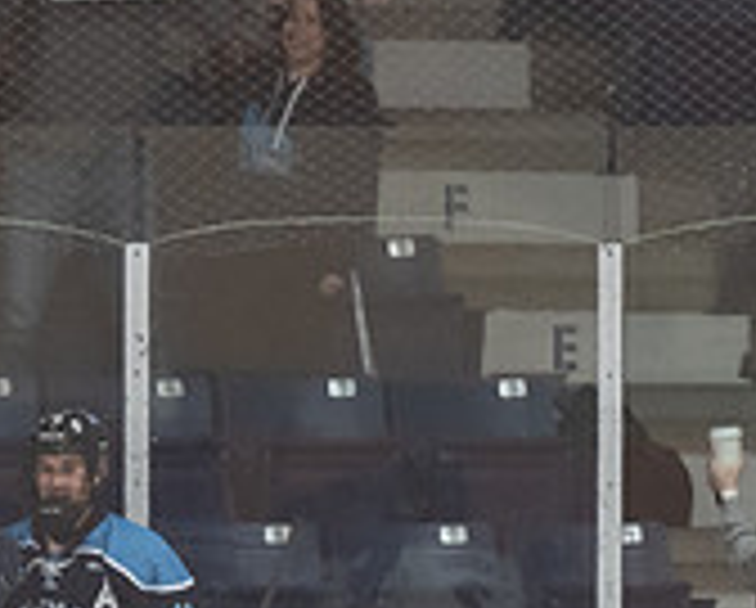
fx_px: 22503
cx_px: -448
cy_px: -84
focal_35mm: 1004
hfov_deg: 1.9
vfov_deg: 1.5
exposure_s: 1/1250
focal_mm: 200
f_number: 2.8
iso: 2500
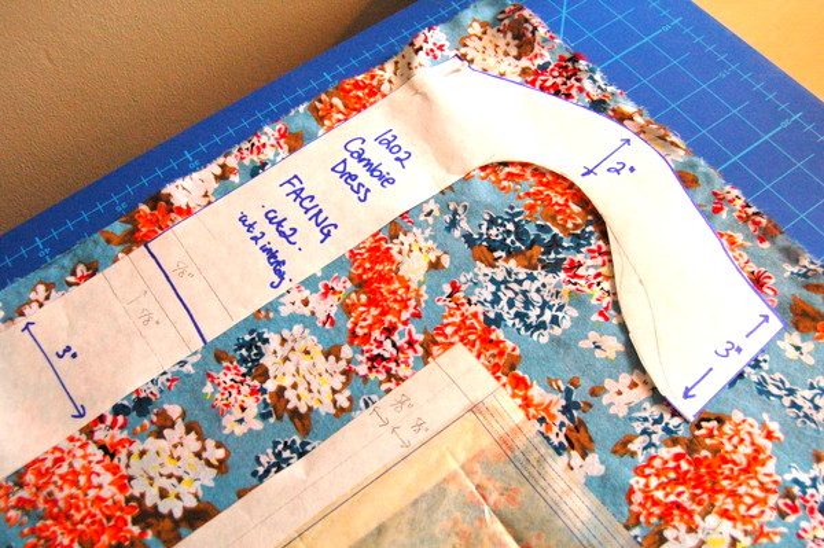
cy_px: 274
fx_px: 892
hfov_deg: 49.6
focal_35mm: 39
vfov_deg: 34.2
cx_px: 412
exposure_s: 1/125
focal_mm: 26
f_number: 5.6
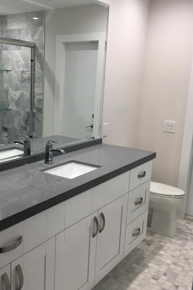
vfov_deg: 50.7
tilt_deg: -10.9
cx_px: 61
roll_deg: -3.1
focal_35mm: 38
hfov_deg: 34.7
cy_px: 146
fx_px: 306
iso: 25
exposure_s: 1/40
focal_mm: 4.15
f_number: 2.2
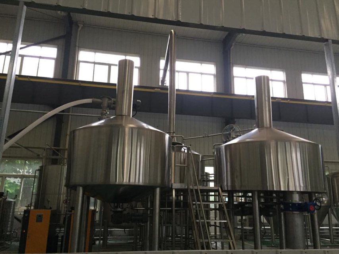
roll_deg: -3.0
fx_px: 284
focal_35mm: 29
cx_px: 170
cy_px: 127
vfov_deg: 48.2
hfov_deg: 61.7
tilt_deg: +14.5
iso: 200
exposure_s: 1/33
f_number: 2.2
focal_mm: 4.15
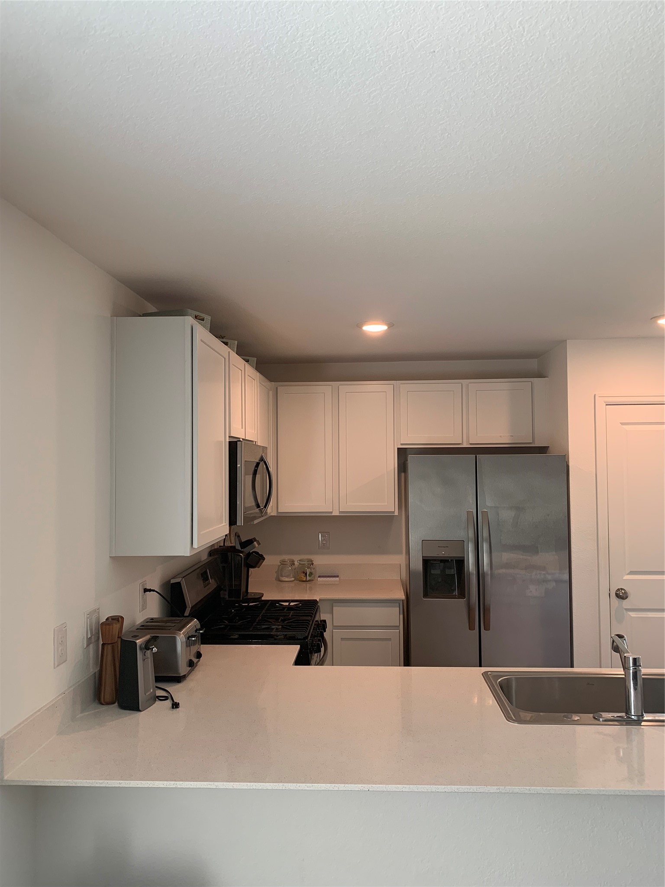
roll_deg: -0.4
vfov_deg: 67.3
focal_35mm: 26
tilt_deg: +2.3
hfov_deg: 53.1
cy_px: 444
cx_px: 332
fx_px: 666
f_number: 1.8
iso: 50
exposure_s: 1/60
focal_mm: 4.25
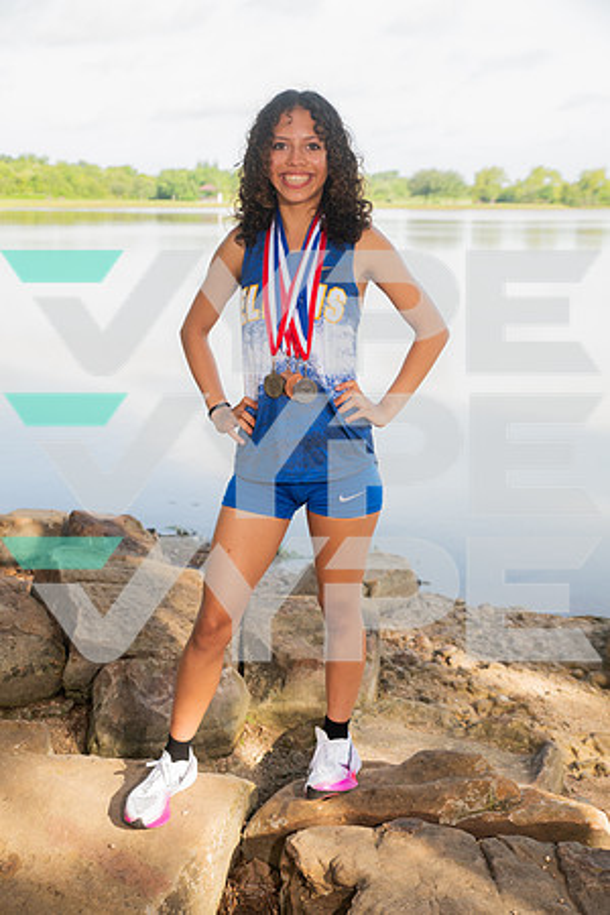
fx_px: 1169
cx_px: 305
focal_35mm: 46
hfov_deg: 29.2
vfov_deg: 42.7
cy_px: 458
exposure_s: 1/400
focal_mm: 46
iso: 250
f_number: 4.5
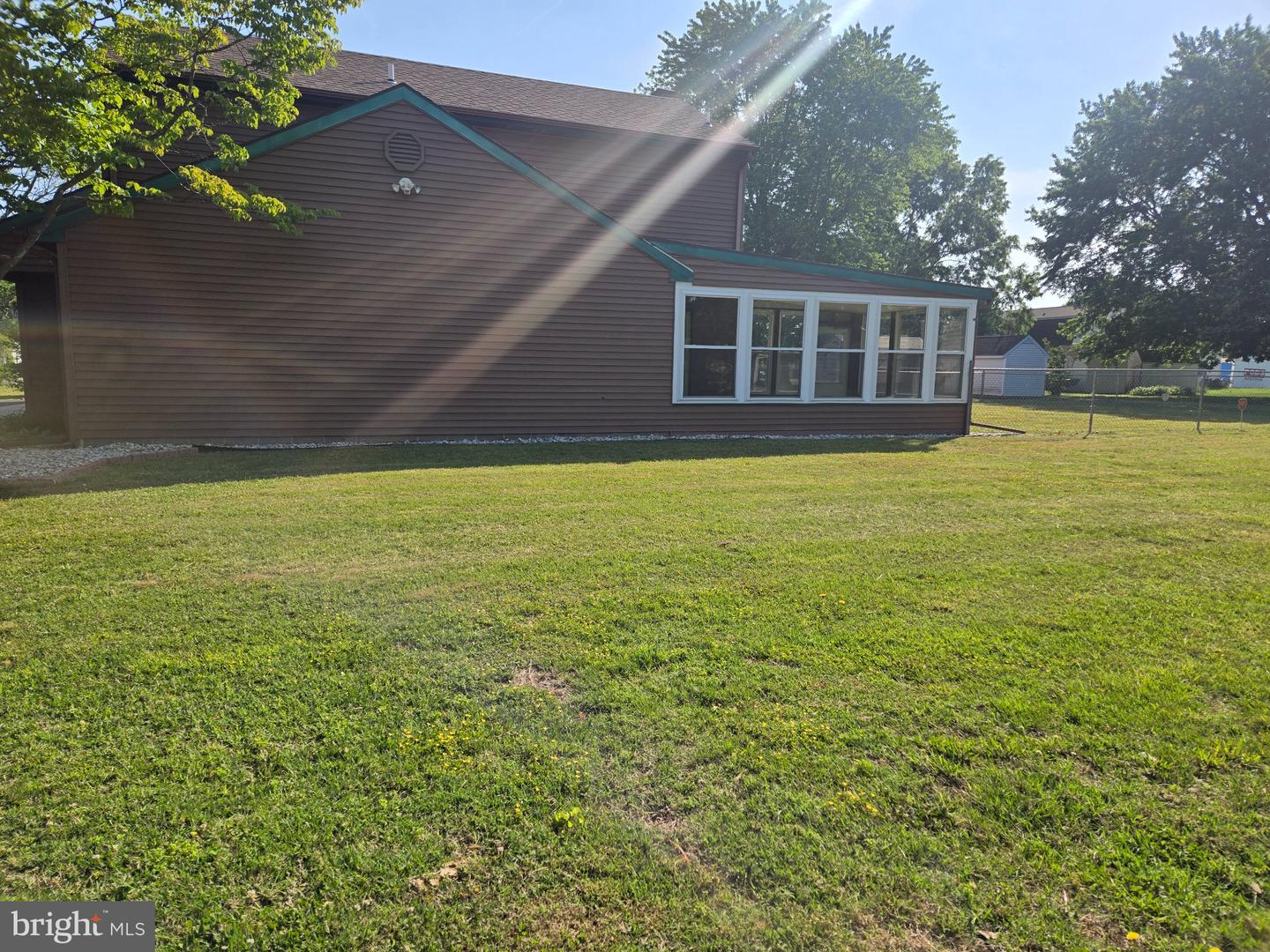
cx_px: 635
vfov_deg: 58.9
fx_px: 844
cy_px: 476
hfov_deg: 73.9
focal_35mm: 23
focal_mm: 5.4
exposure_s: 1/2737
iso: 25
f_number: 1.8
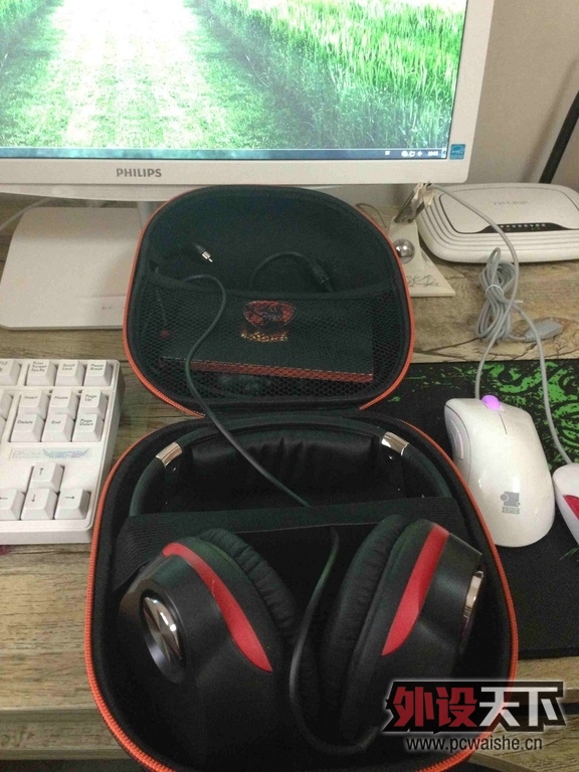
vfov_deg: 55.4
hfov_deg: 42.9
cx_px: 290
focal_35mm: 33
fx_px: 736
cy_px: 386
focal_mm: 4.13
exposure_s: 1/15
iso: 400
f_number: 2.4
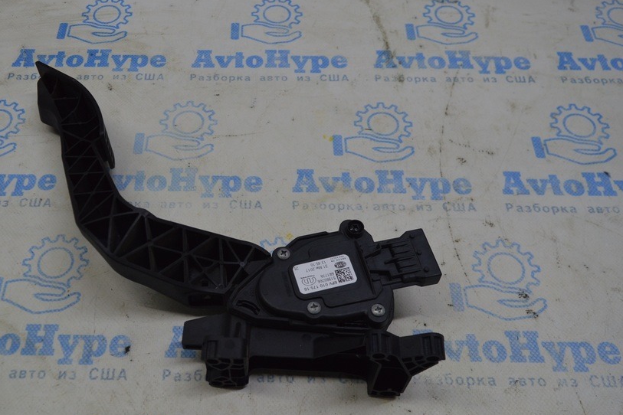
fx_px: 588
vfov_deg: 38.8
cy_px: 232
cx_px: 232
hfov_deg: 55.1
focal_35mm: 34
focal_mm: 18
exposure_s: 1/100
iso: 400
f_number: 5
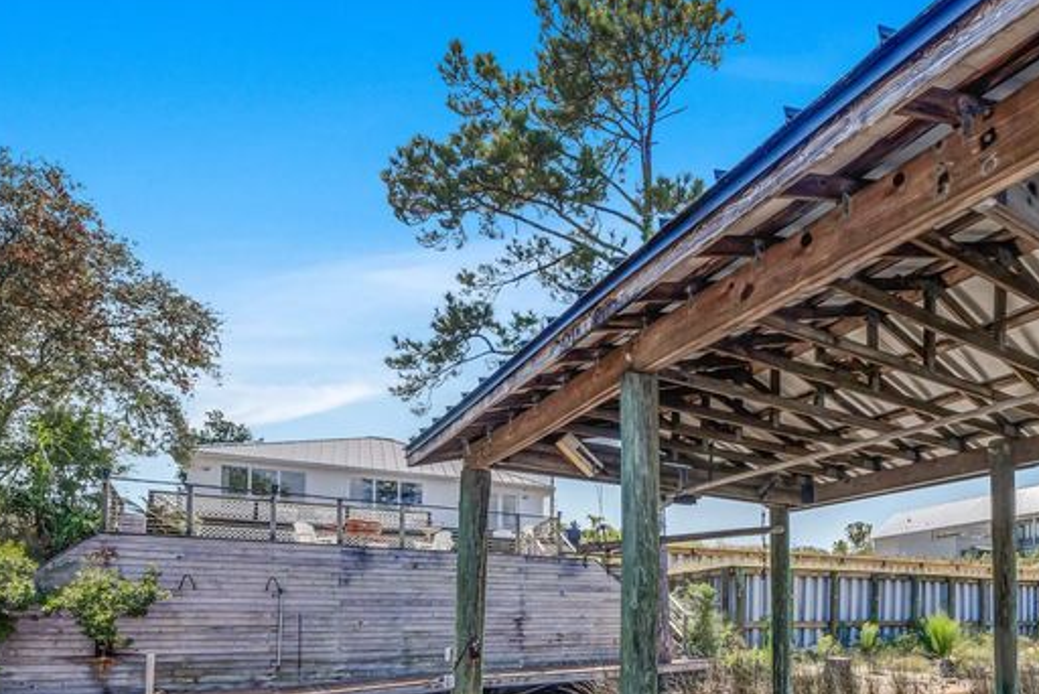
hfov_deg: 64.6
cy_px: 612
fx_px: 693
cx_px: 883
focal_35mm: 24
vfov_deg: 48.2
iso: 100
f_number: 5.6
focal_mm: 12
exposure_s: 1/800
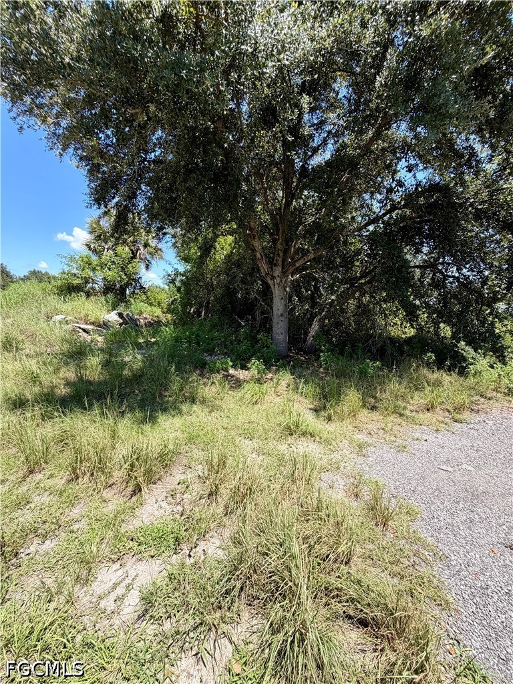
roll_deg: -2.0
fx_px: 277
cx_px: 256
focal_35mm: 14
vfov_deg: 102.1
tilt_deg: -8.1
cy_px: 342
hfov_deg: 85.7
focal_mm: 2.22
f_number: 2.2
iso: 40
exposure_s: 1/686
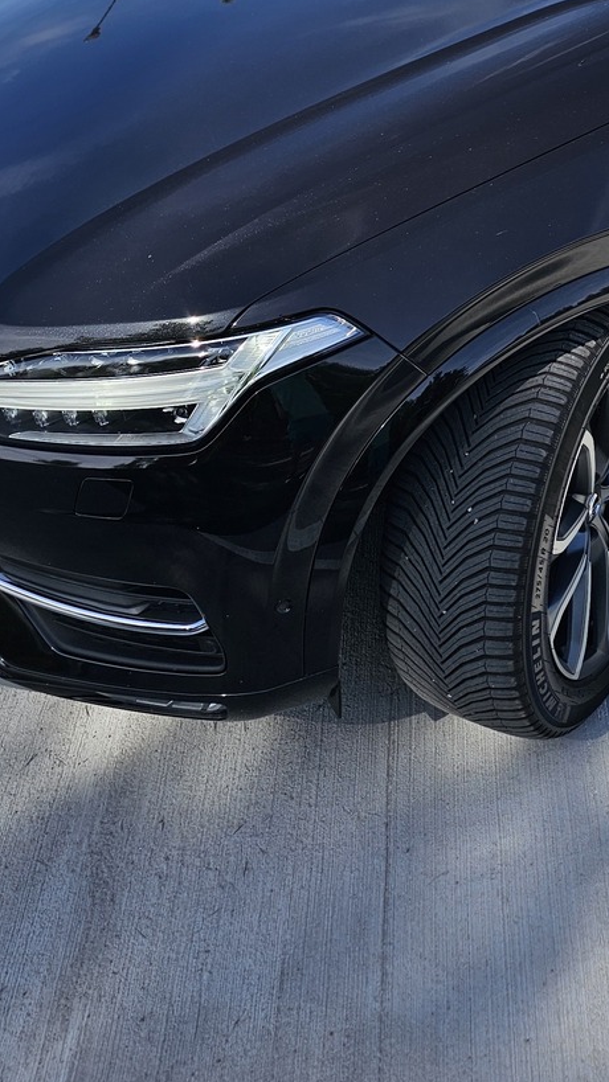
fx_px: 1407
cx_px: 580
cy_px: 81
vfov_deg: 38.7
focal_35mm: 49
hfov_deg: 23.6
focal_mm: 6.3
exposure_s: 1/548
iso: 10
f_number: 1.7
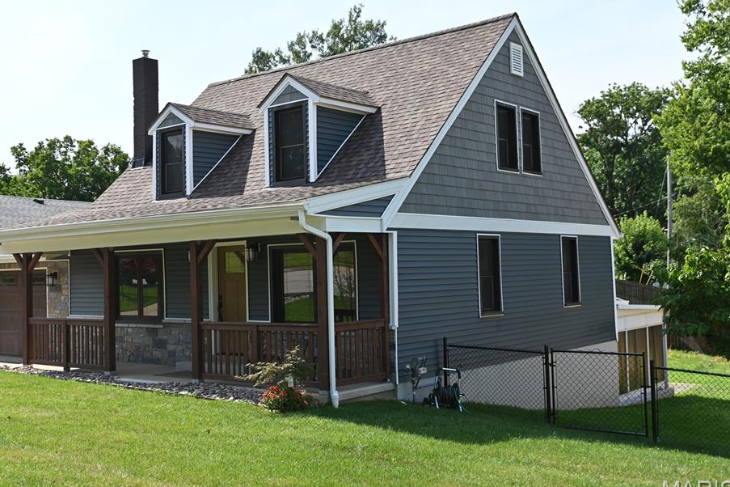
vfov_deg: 31.2
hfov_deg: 45.4
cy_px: 231
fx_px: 872
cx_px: 329
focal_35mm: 43
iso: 100
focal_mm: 38
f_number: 5.6
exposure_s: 1/250
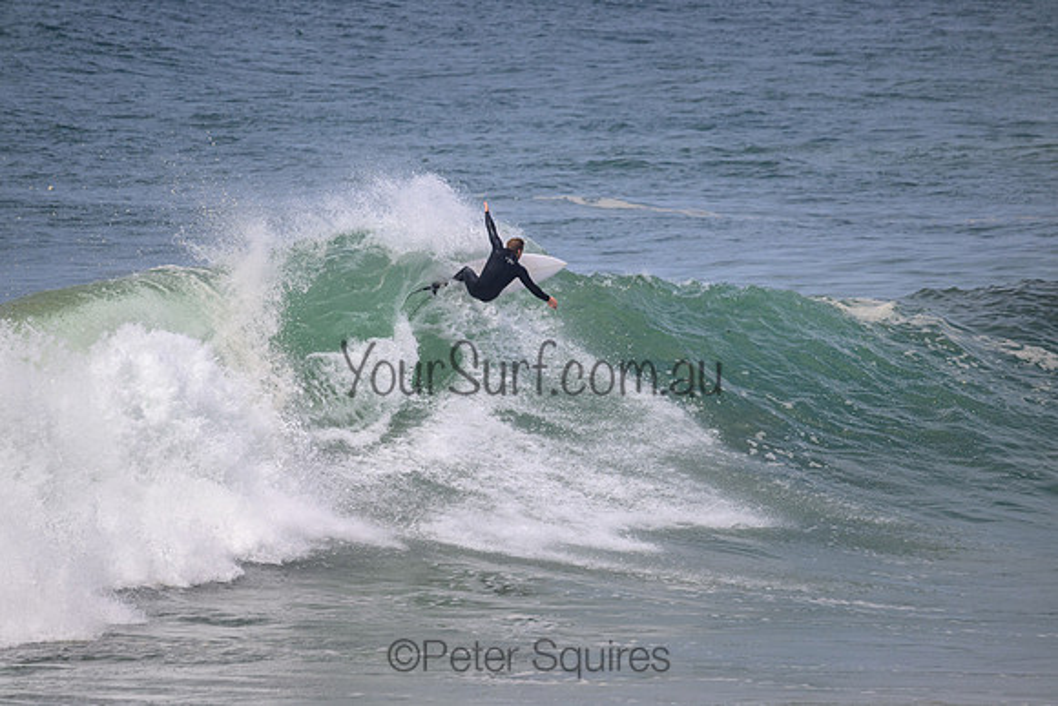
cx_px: 529
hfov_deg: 3.4
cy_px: 353
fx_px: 17931
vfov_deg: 2.3
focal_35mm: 610
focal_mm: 610
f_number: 11
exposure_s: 1/2000
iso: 640
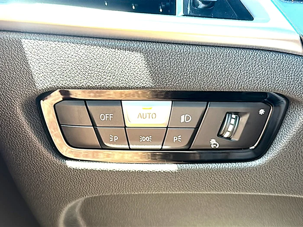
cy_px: 114
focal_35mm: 44
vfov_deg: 32.9
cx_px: 152
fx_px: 385
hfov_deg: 42.9
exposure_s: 1/98
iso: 100
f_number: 1.78
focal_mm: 6.86
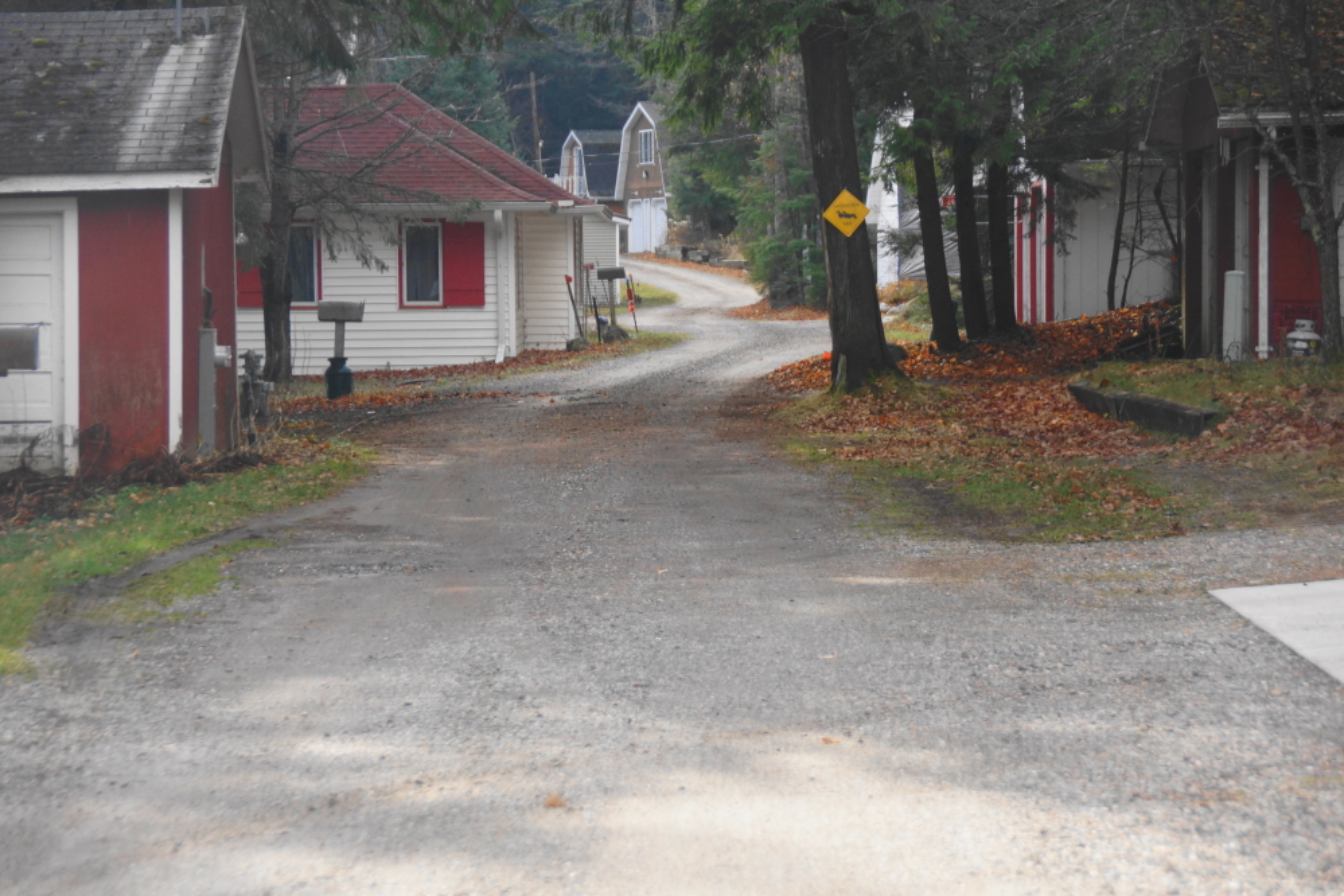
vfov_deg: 10.2
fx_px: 5040
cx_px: 672
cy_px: 448
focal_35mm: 135
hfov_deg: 15.2
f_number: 5.6
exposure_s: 1/160
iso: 500
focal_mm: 90
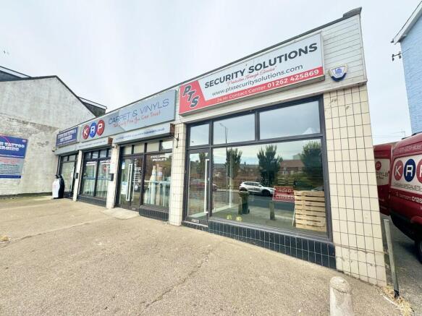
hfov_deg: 102.1
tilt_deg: +8.0
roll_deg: -1.6
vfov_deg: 85.7
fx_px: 171
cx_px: 211
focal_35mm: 14
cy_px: 158
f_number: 2.2
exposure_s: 1/467
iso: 40
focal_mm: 2.22
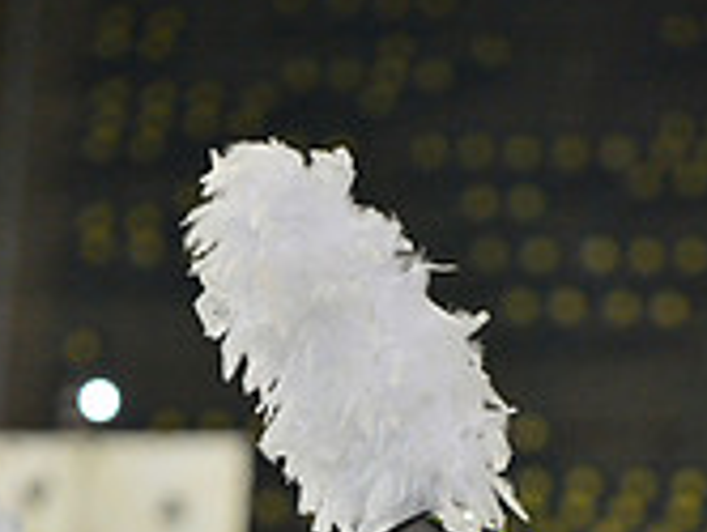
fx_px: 11699
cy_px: 936
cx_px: 569
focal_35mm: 572
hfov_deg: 3.5
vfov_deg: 2.6
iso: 2000
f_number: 5.6
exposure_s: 1/640
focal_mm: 220
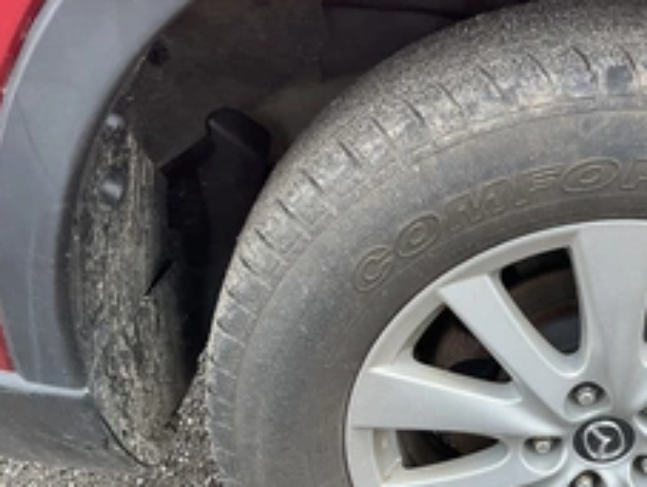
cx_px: 550
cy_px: 384
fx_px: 955
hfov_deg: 35.7
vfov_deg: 28.1
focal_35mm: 51
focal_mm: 3
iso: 25
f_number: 1.8
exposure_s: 1/389
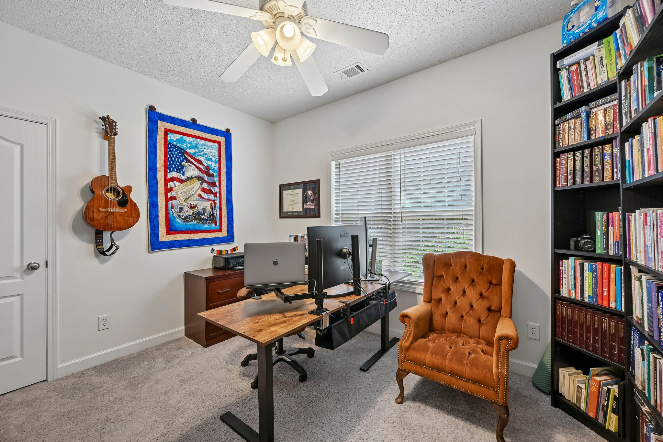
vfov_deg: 81.2
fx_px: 258
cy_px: 221
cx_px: 332
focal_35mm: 14
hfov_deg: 104.3
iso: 280
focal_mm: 14
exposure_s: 1/15
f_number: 8
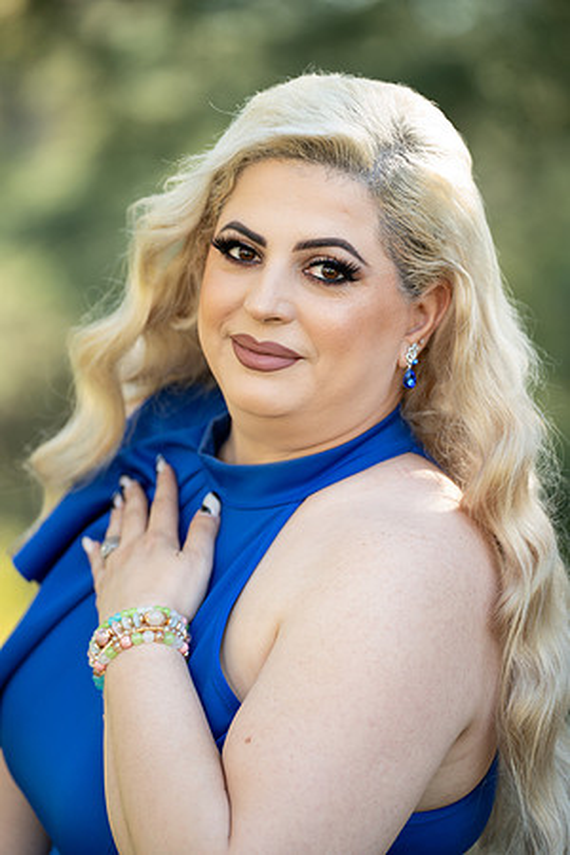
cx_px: 285
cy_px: 428
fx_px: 3348
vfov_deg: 14.6
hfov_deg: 9.7
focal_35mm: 141
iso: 400
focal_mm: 141
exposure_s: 1/200
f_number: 2.8
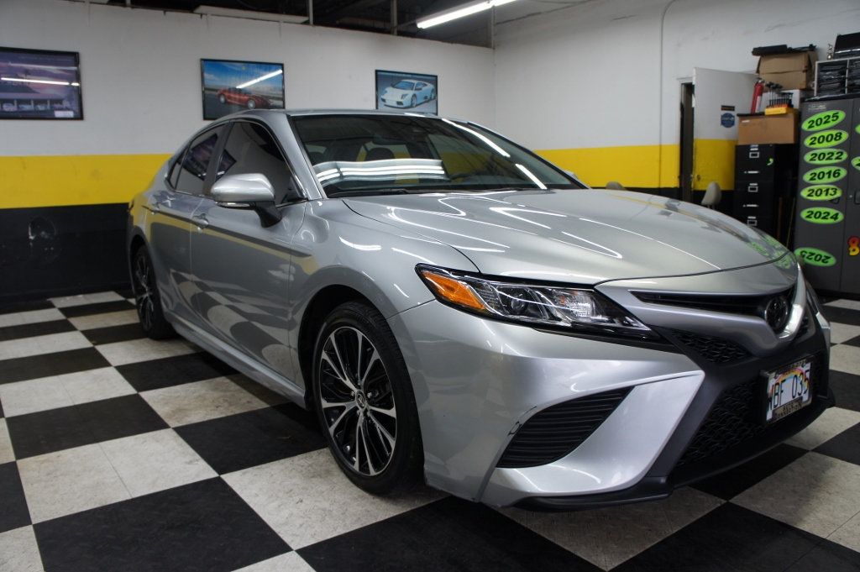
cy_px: 286
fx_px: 644
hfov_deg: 67.4
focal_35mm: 27
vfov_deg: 47.9
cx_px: 430
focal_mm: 18
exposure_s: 1/40
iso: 200
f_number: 4
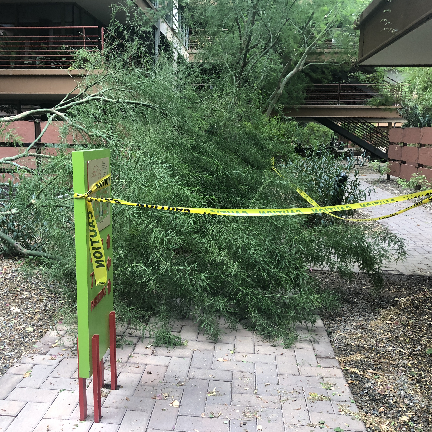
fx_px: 480
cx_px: 186
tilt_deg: -7.5
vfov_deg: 48.5
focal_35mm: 34
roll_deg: -0.2
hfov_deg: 48.3
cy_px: 214
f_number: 1.8
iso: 32
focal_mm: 4
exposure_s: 1/30
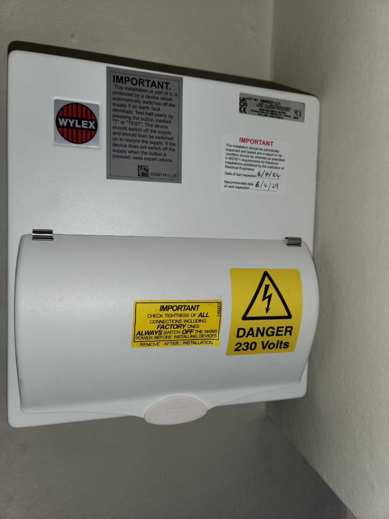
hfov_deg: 58.9
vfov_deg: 73.9
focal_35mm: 23
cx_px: 194
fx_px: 345
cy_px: 260
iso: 20
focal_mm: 5.4
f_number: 1.8
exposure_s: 1/154
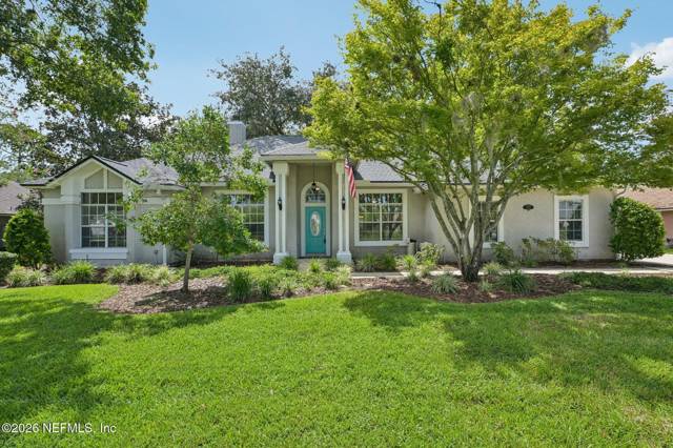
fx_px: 299
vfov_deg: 73.7
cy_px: 224
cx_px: 336
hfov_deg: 96.8
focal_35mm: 16
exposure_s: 1/125
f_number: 8
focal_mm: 16
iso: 100
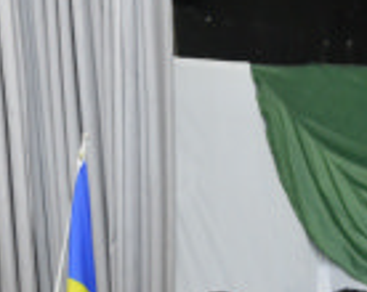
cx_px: 231
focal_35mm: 179
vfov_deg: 8.5
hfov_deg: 10.8
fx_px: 1938
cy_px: 405
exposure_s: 1/25
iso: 3200
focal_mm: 35
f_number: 4.5
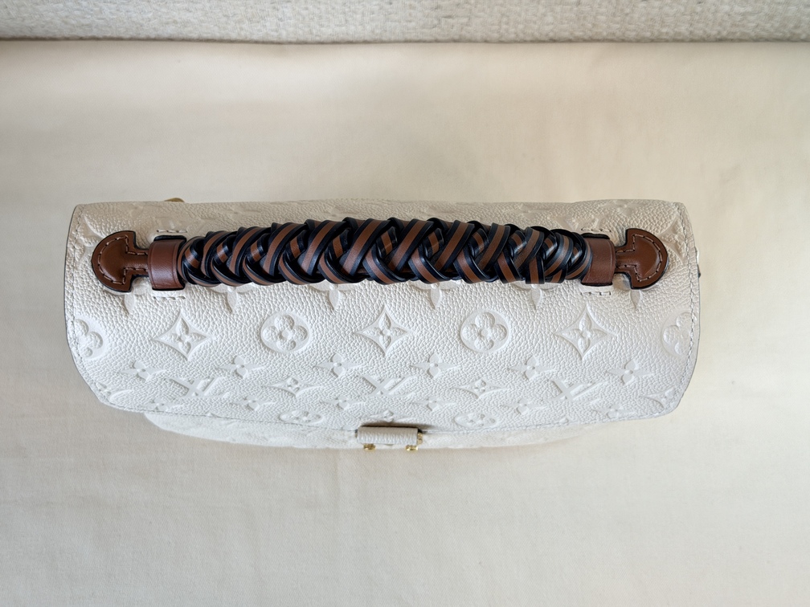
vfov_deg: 30.3
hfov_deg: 39.7
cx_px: 405
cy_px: 304
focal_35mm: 48
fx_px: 1123
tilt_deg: -68.2
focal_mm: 6.76
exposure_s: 1/50
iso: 64
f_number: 1.78
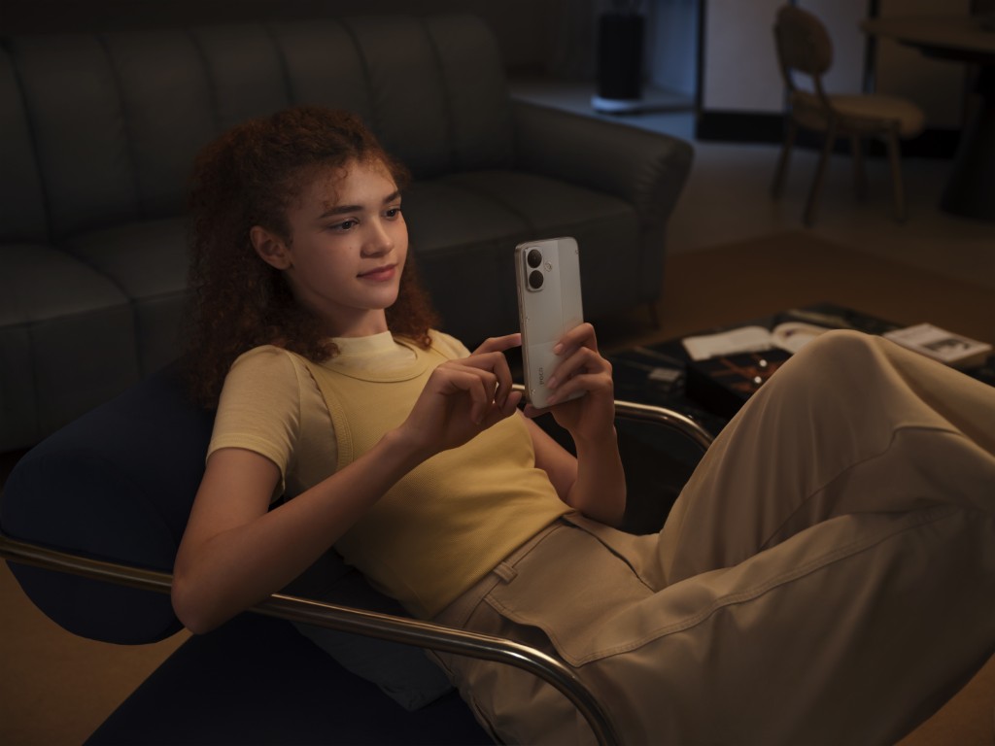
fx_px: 1408
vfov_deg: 29.7
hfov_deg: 38.9
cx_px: 498
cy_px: 373
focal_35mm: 49
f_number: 4.5
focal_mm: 62.4
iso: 320
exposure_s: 1/125
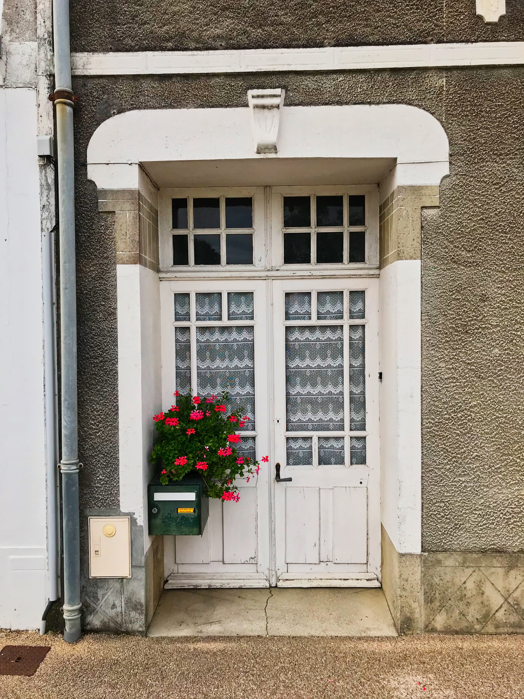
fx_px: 565
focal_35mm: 28
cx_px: 262
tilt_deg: -2.9
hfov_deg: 49.7
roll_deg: +0.3
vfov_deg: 63.4
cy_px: 350
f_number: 1.8
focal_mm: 3.99
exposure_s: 1/1681
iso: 20
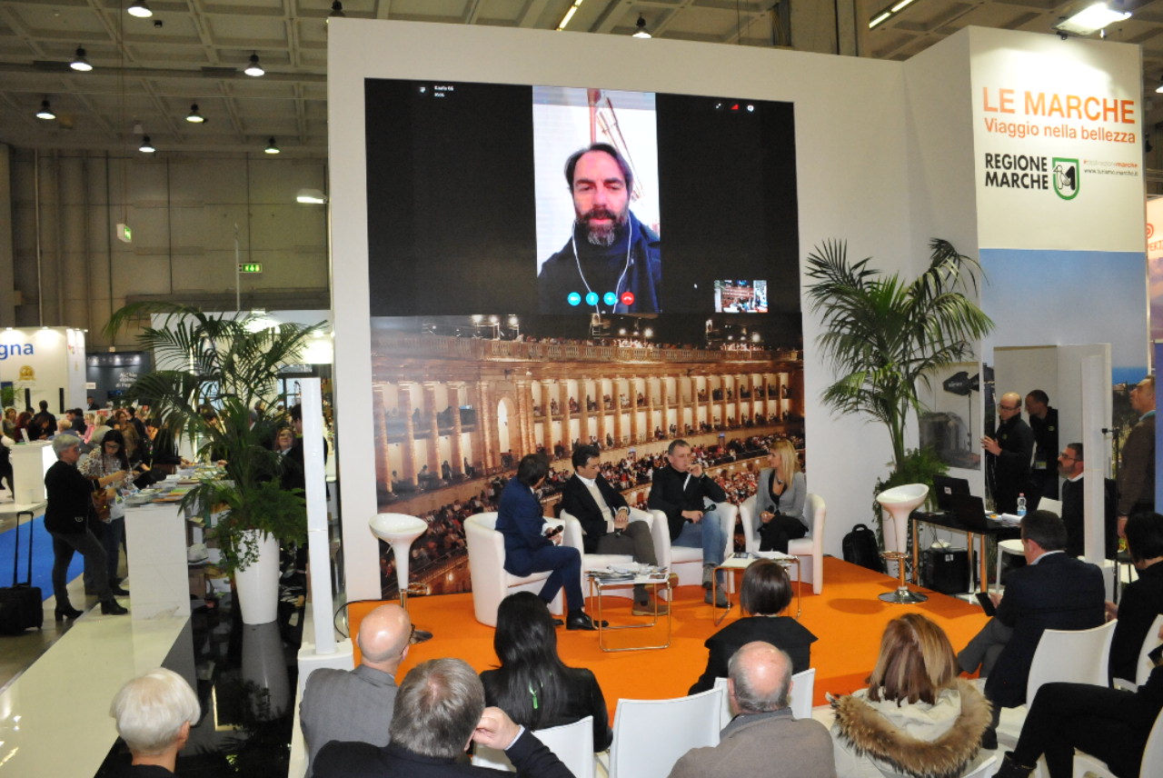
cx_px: 582
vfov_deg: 48.0
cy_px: 389
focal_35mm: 27
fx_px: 873
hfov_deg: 67.3
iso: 2000
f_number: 5.6
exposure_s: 1/125
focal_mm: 18
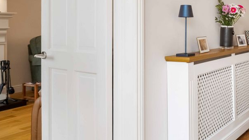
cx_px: 244
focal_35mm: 44
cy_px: 40
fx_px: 291
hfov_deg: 41.0
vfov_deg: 26.9
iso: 640
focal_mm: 20
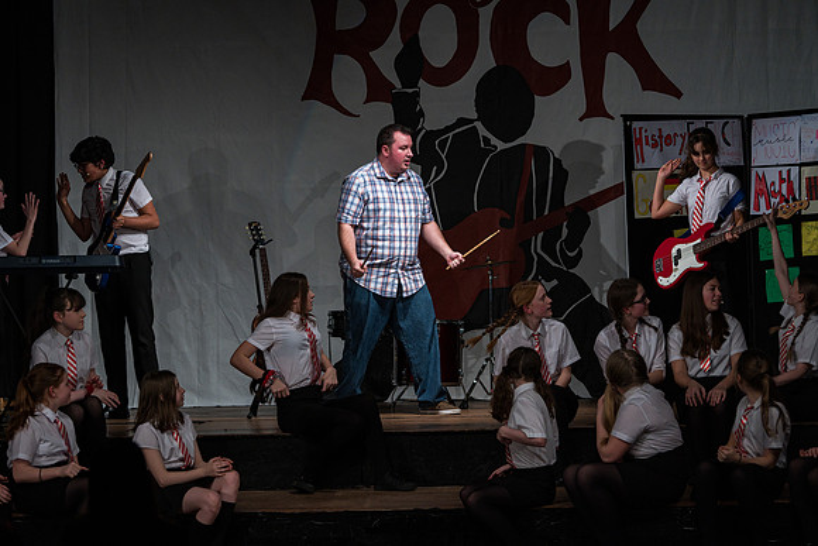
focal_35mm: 112
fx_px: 2545
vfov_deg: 12.2
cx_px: 409
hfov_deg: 18.3
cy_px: 273
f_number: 4
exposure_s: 1/500
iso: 1250
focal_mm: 112
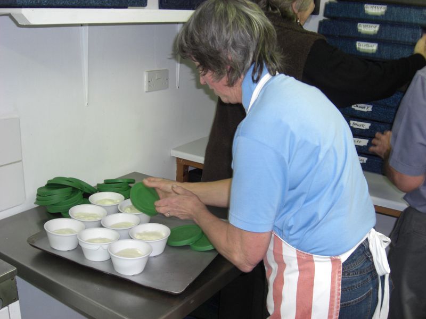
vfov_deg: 37.7
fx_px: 468
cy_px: 160
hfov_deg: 49.0
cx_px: 213
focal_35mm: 38
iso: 200
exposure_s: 1/60
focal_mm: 7.9
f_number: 2.8
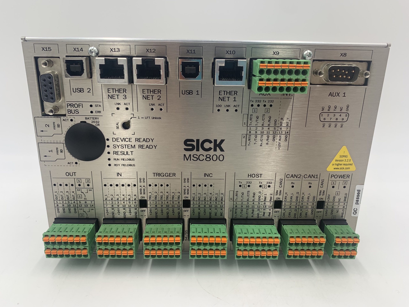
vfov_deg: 53.1
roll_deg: -1.2
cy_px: 154
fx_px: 307
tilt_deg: -19.4
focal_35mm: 26
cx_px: 204
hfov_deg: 67.3
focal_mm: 4.25
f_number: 1.8
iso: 25
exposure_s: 1/177
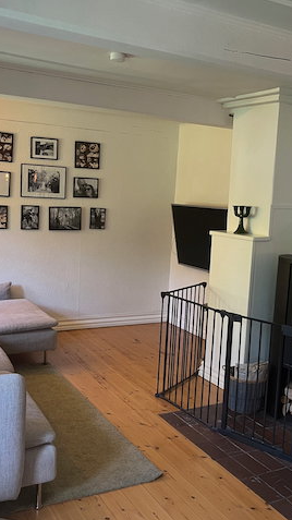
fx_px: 524
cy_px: 261
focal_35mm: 38
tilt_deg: -7.2
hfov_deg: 31.0
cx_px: 185
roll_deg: -3.2
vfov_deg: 52.8
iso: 160
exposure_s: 1/50
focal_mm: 5.1
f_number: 1.6
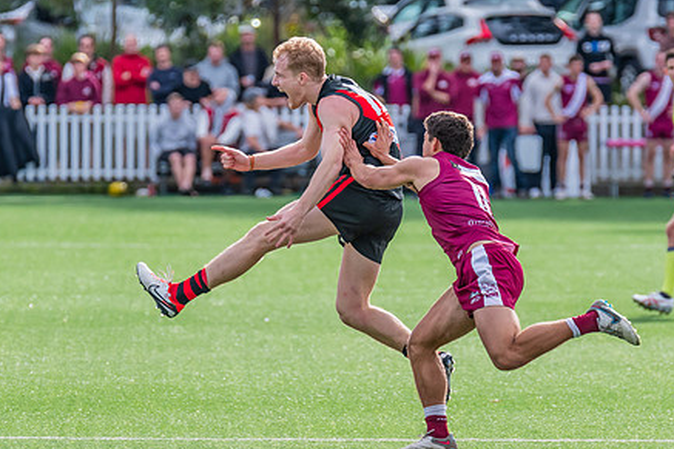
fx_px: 10630
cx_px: 299
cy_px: 198
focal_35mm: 568
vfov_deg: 2.4
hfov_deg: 3.6
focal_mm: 330
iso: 800
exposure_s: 1/1250
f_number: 7.1
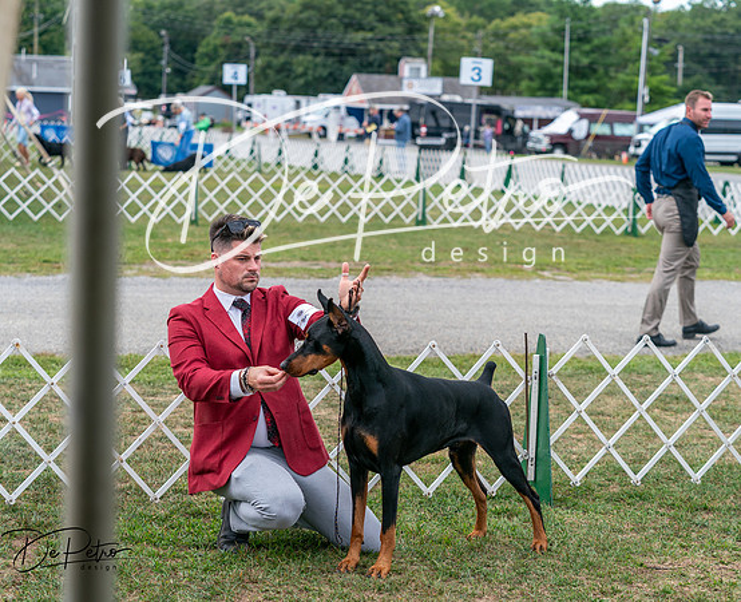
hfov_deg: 22.2
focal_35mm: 85
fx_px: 1886
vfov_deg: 18.1
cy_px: 300
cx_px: 368
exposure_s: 1/1600
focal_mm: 75
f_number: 4
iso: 400
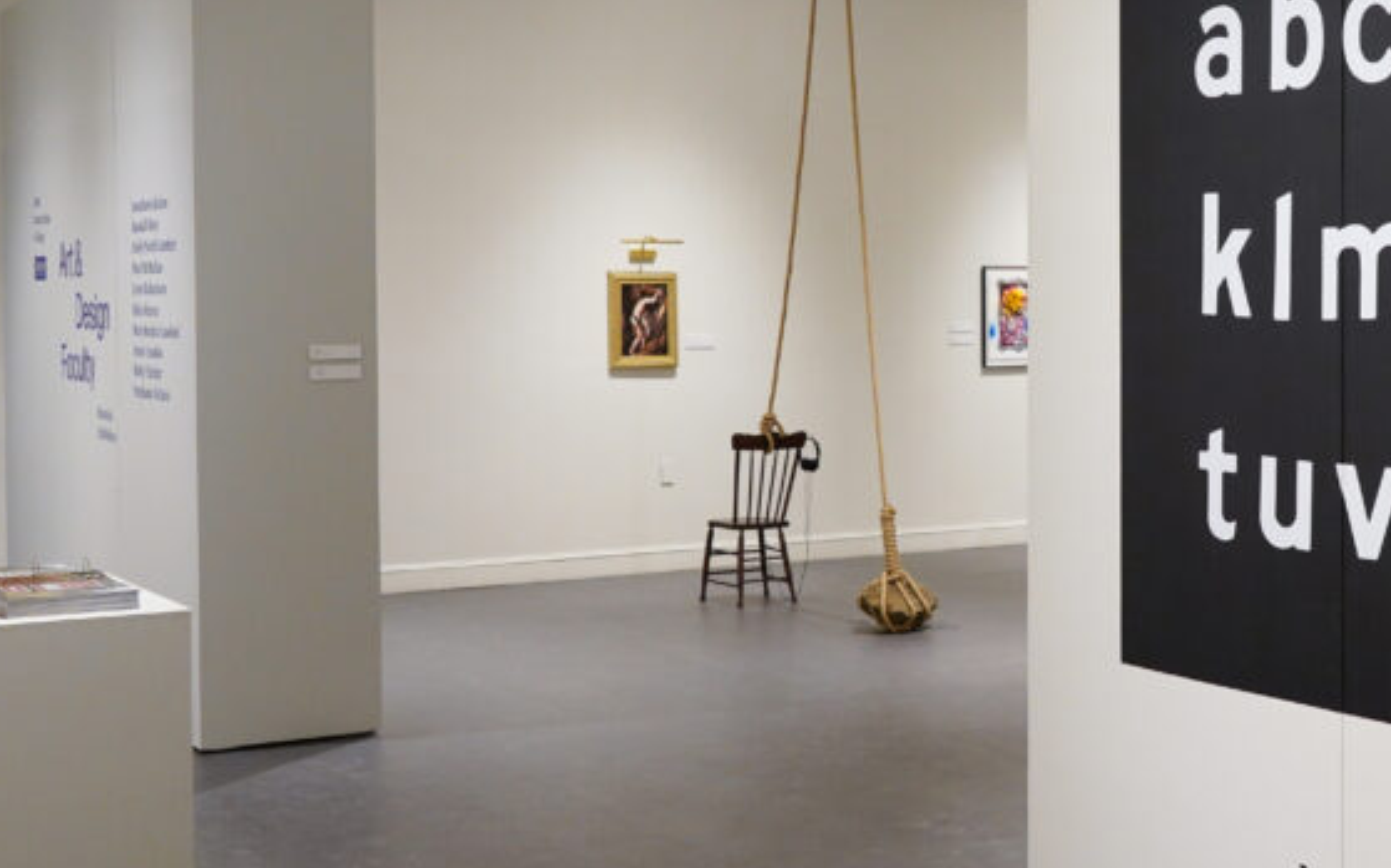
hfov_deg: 34.7
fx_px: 2122
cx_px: 1182
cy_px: 367
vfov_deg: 23.1
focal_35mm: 56
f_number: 4
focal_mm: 30
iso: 3200
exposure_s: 1/160
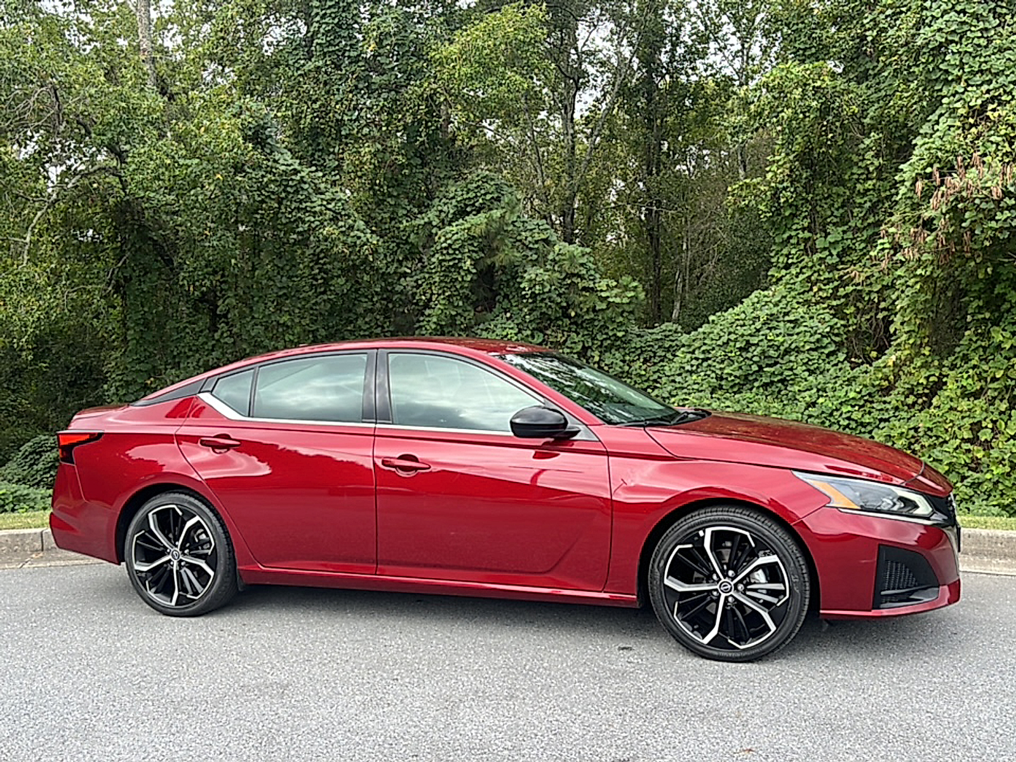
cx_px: 508
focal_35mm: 27
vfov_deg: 51.4
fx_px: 792
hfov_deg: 65.3
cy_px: 381
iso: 50
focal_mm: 5.1
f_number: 1.6
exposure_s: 1/862
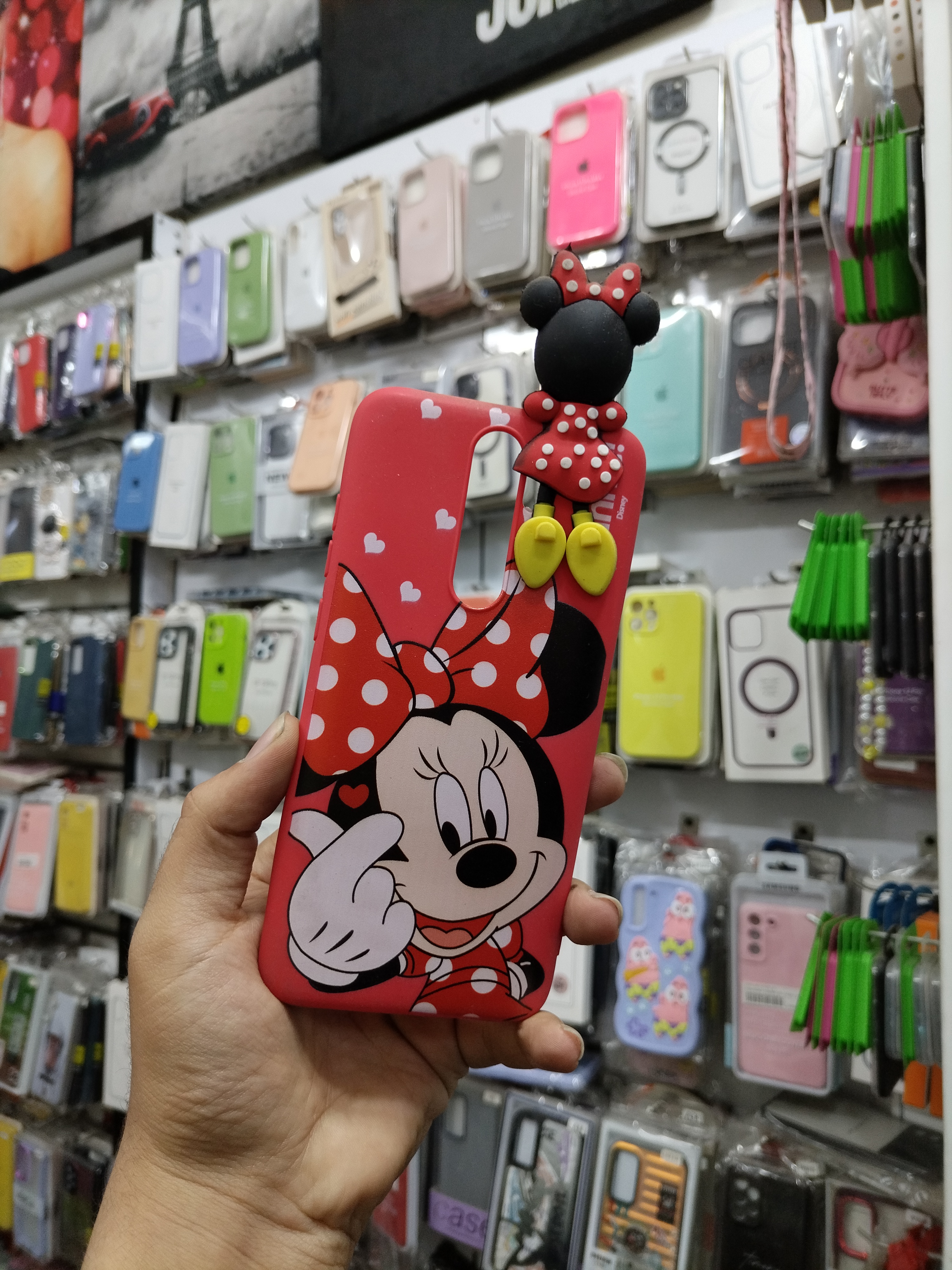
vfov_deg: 67.3
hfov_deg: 53.1
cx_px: 476
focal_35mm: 26
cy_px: 635
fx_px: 953
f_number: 1.8
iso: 160
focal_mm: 4.7
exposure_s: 1/50
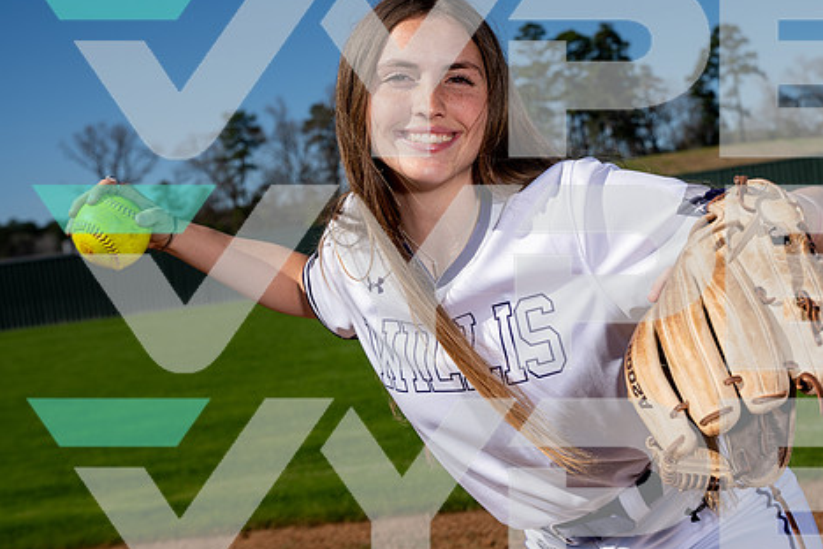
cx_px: 480
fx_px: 1417
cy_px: 279
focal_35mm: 62
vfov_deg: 21.9
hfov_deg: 32.3
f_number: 6.3
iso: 100
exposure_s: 1/640
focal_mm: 50
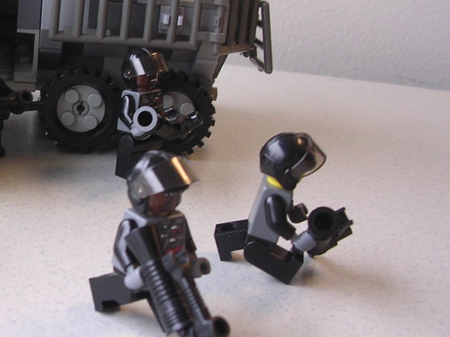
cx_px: 56
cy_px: 136
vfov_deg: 21.9
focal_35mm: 67
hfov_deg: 28.0
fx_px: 871
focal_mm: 5.8
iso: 100
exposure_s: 1/7.9
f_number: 2.8
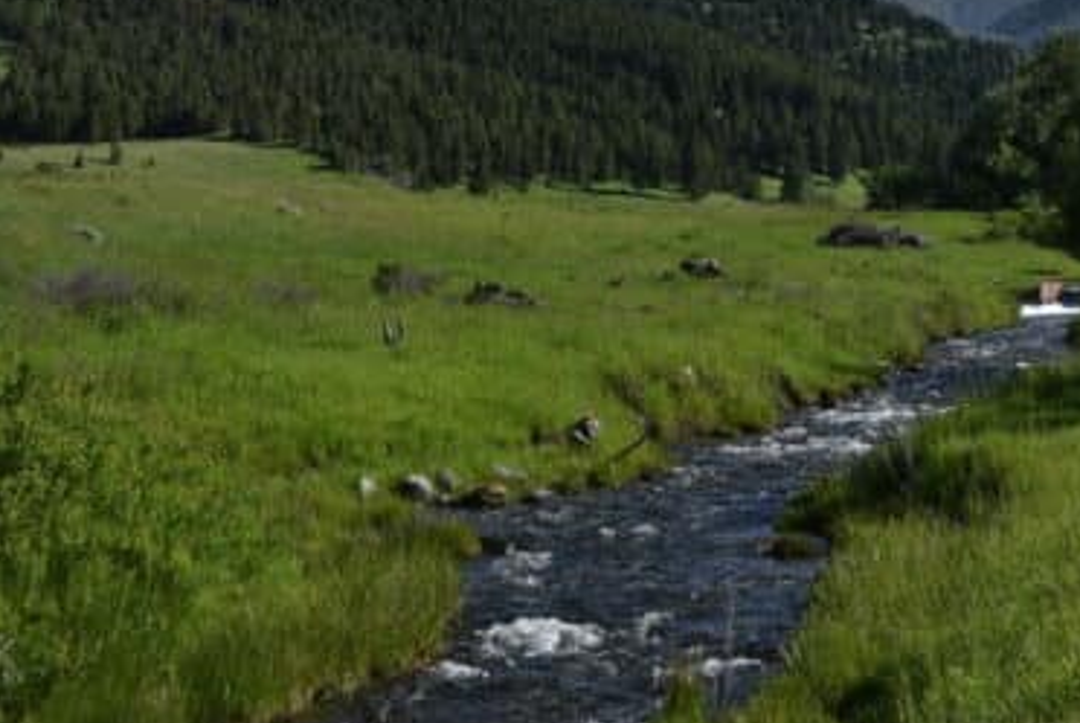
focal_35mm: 88
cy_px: -96
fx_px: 2643
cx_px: 691
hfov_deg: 23.0
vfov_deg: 15.1
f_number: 10
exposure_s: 1/400
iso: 200
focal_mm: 32
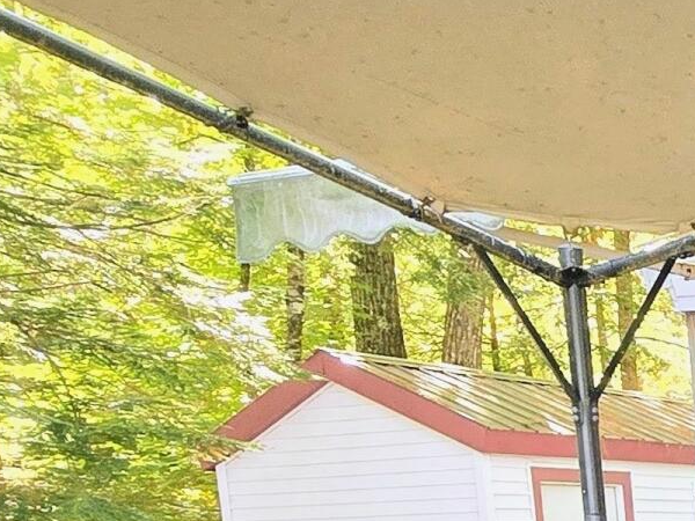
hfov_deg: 21.1
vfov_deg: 19.9
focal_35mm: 65
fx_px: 1305
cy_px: 753
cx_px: 1223
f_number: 2.2
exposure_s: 1/60
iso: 80
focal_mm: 2.2
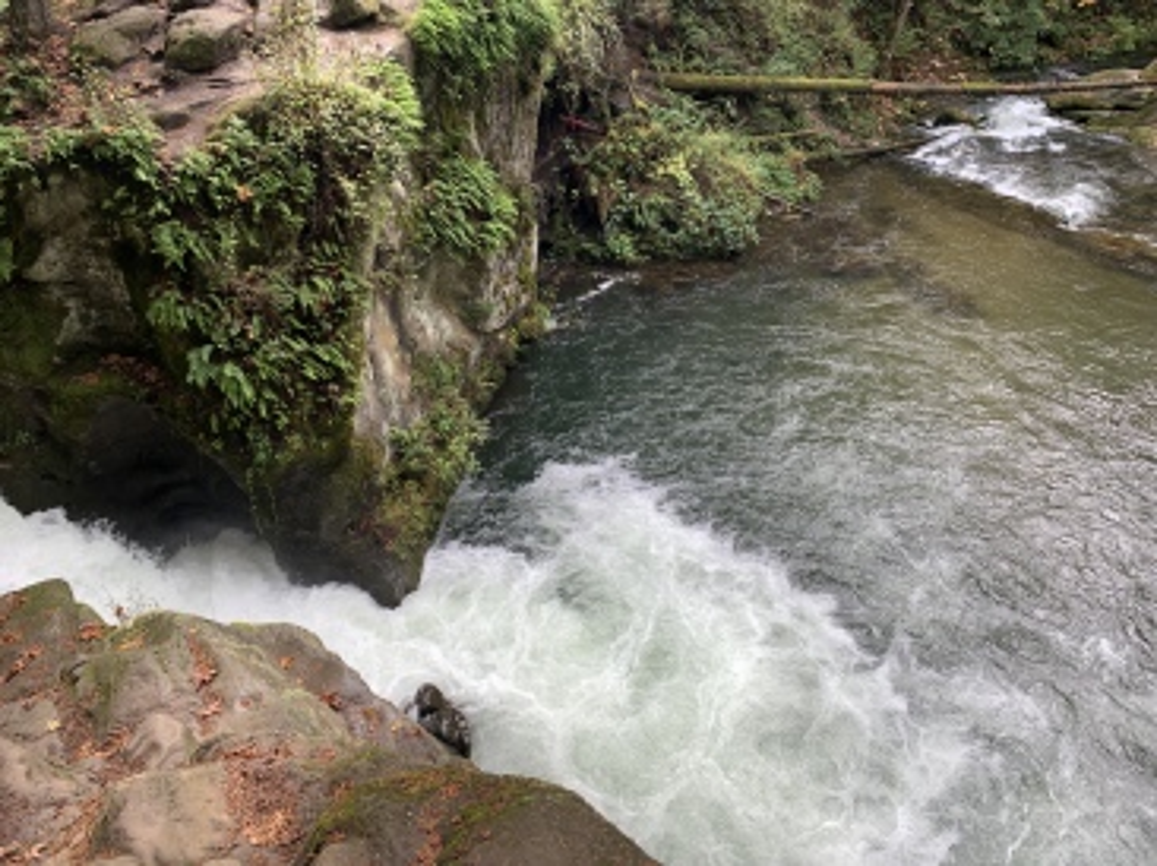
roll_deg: +3.5
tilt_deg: -31.7
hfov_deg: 67.3
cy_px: 433
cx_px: 578
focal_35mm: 26
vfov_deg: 53.0
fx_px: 868
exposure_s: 1/141
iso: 25
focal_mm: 4.25
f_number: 1.8
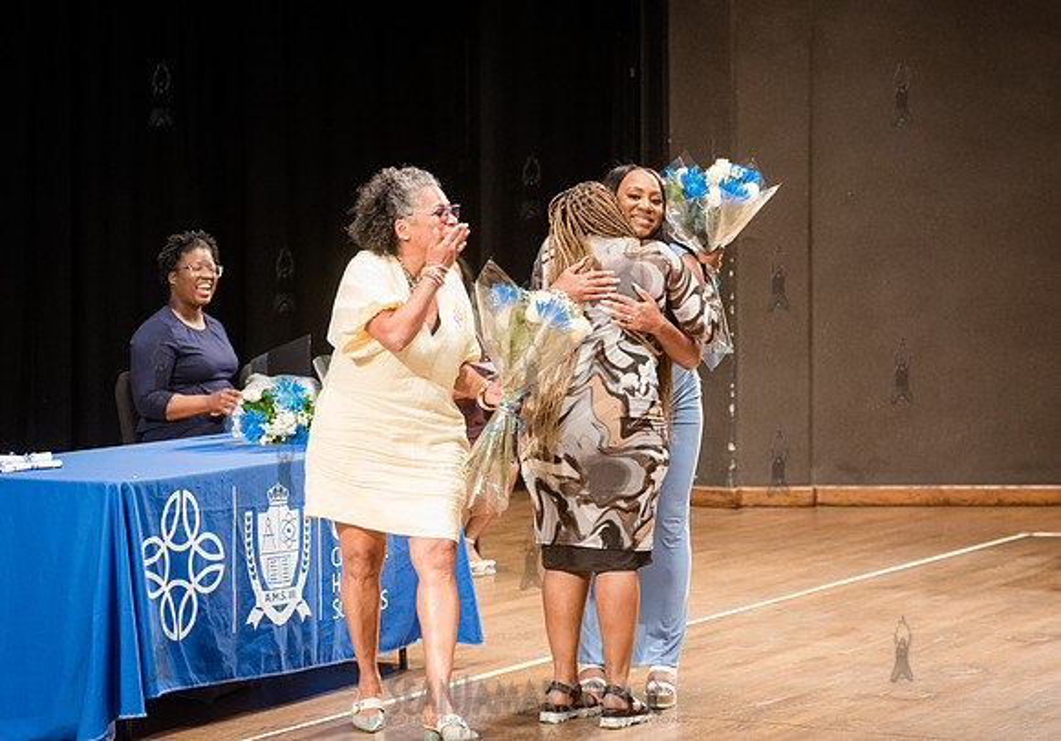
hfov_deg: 19.1
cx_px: 594
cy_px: 332
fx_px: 3155
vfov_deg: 13.4
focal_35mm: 105
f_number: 4
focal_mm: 92
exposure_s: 1/200
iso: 5000
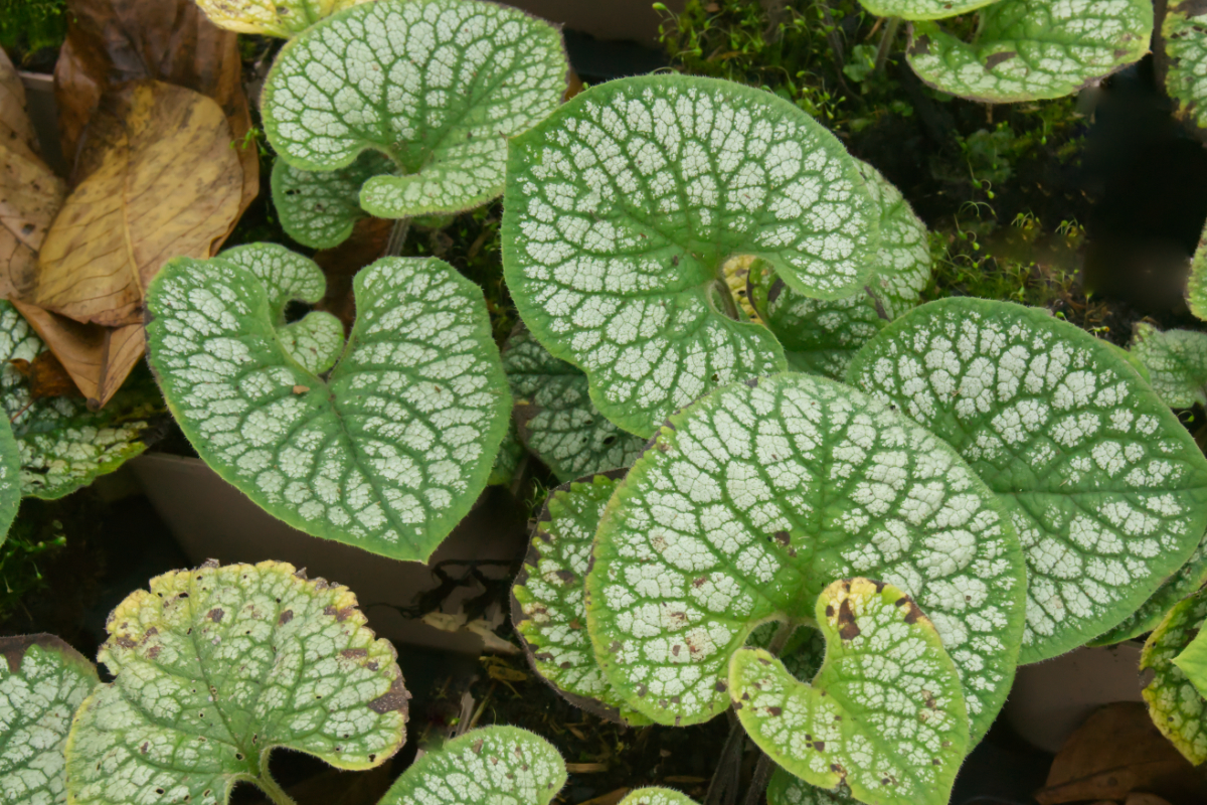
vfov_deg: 16.6
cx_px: 604
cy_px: 402
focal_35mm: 82
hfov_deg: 24.6
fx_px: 2766
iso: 3200
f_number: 18
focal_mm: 55
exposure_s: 1/15
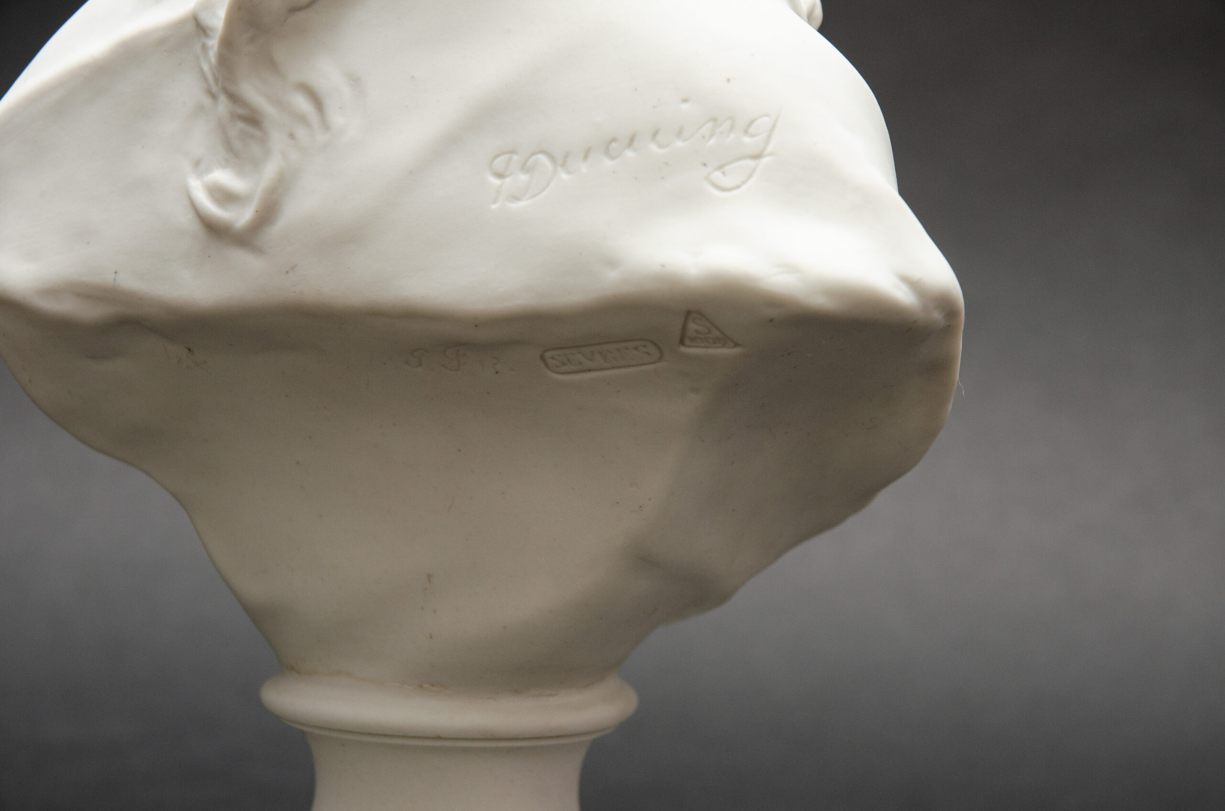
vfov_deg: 13.0
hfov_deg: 19.5
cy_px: 406
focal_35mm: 105
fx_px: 3566
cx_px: 612
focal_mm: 70
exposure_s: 1/125
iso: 200
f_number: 8
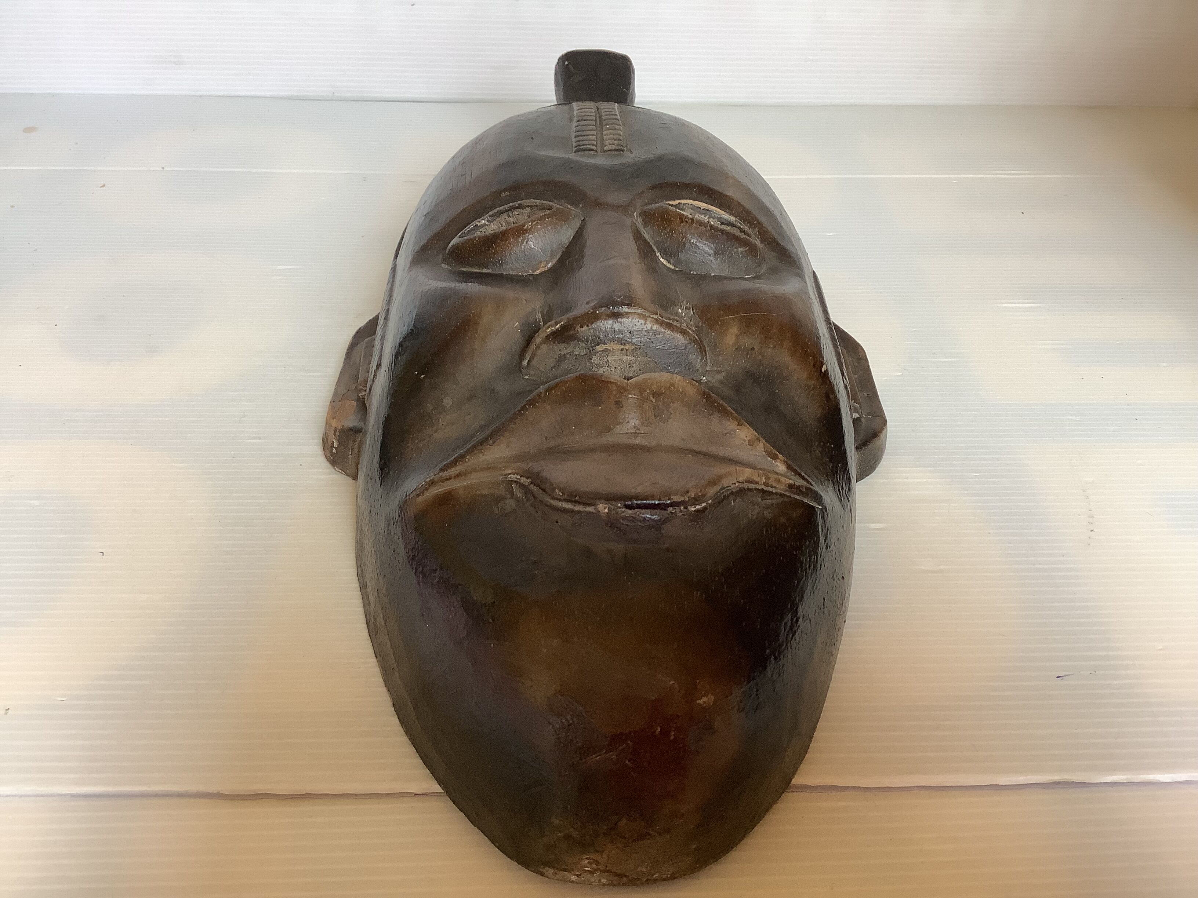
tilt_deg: -38.1
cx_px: 599
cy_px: 449
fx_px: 1073
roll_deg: -0.9
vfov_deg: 45.4
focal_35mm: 31
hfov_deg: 58.4
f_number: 2.4
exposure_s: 1/50
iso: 80
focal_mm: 3.3
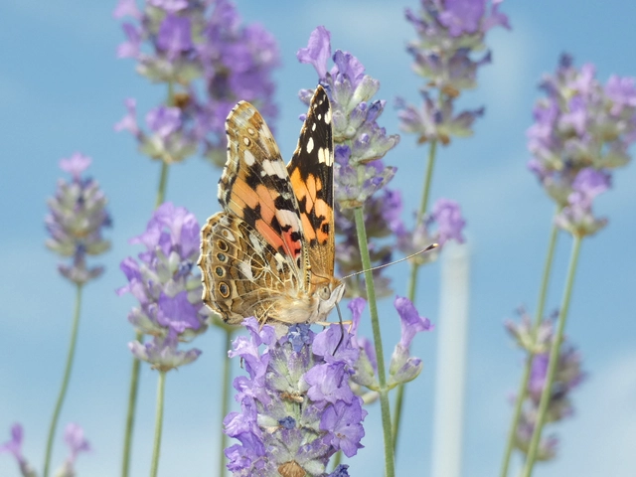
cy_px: 238
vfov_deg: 9.3
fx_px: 2940
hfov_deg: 12.3
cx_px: 318
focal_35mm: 160
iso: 80
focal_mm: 28.8
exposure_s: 1/250
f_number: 5.4
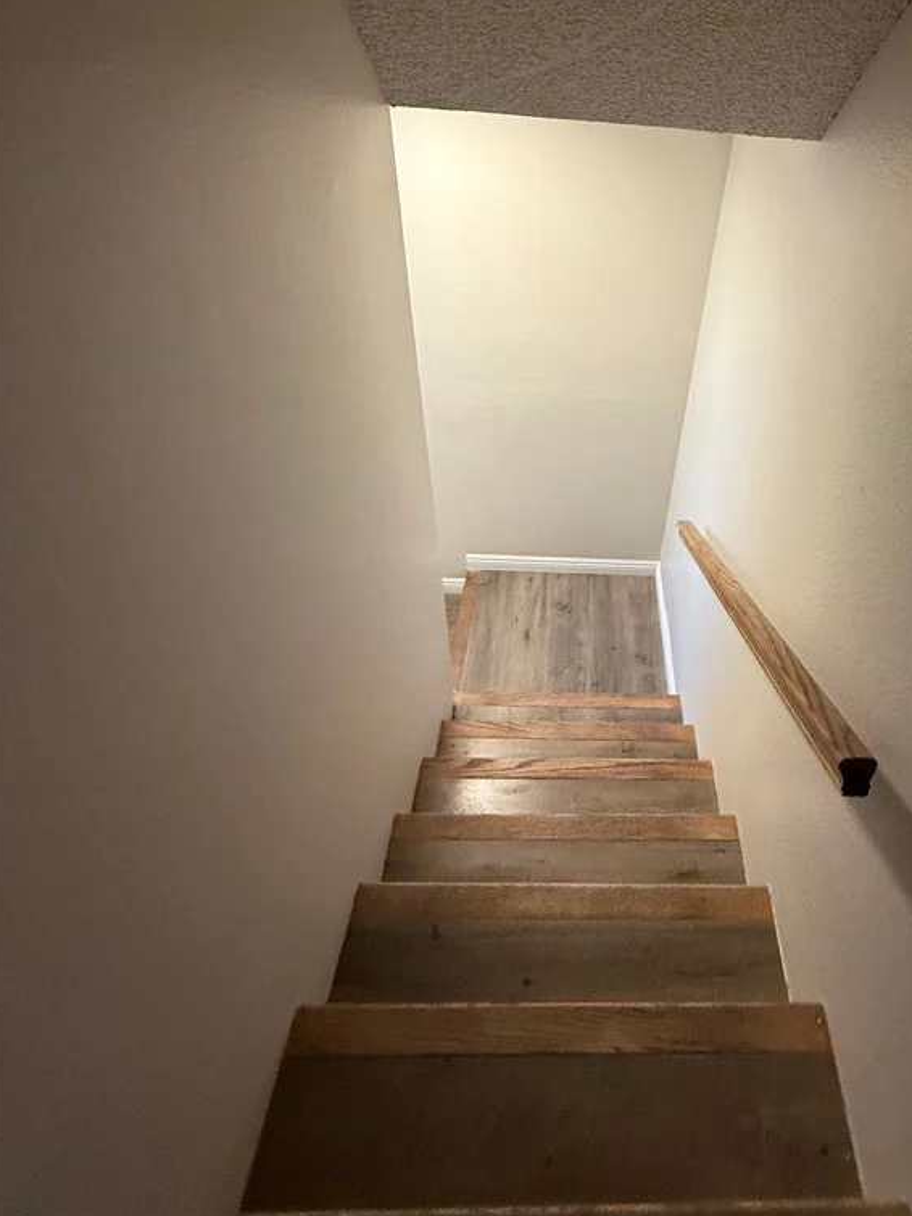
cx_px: 609
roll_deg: -7.2
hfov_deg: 66.8
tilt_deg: -34.6
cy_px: 474
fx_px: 668
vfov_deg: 83.4
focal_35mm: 19
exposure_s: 1/71
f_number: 2.2
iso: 200
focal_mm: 2.22
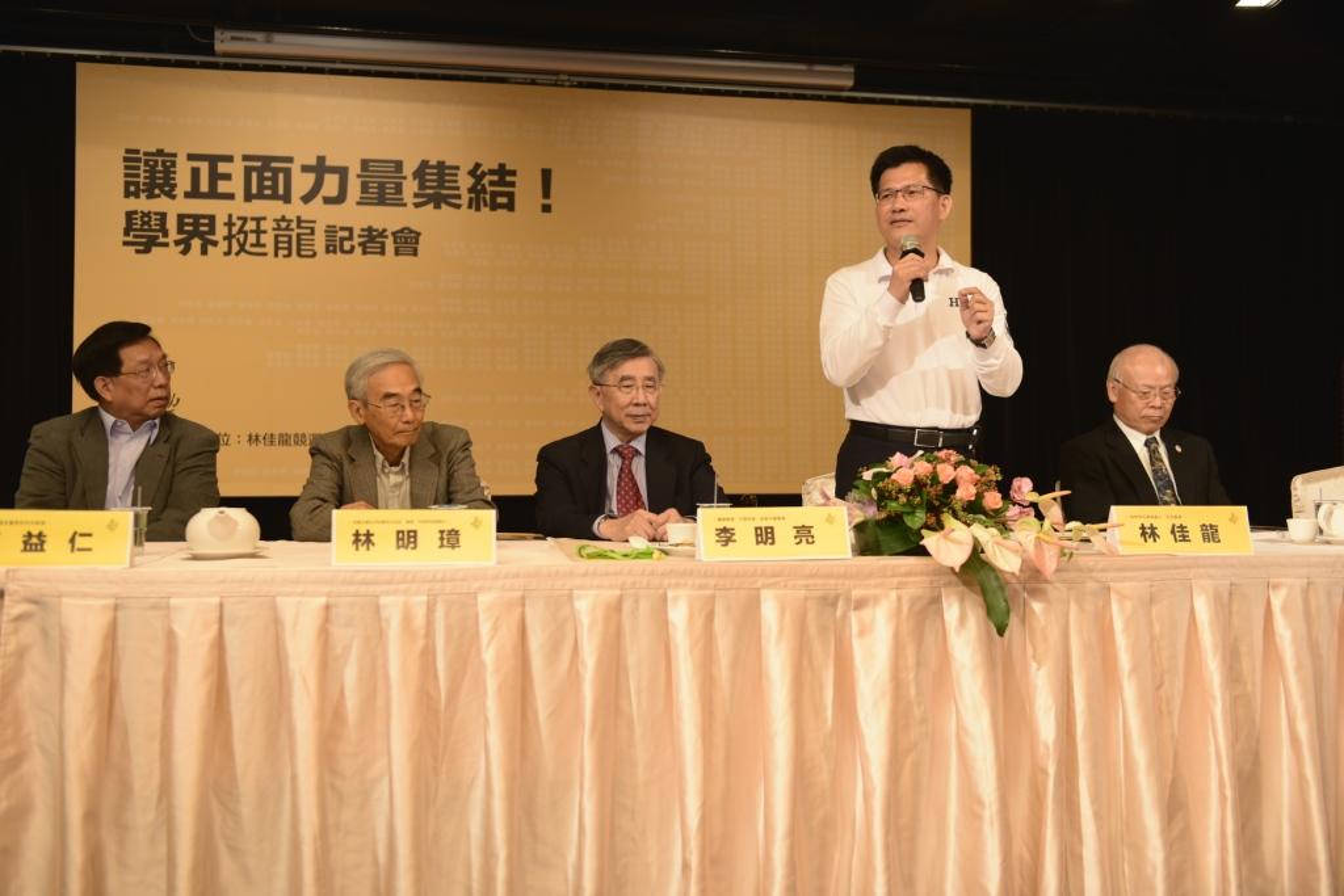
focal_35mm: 38
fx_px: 1419
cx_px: 672
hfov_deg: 50.7
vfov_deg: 35.1
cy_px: 448
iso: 400
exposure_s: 1/160
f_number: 3.5
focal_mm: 38
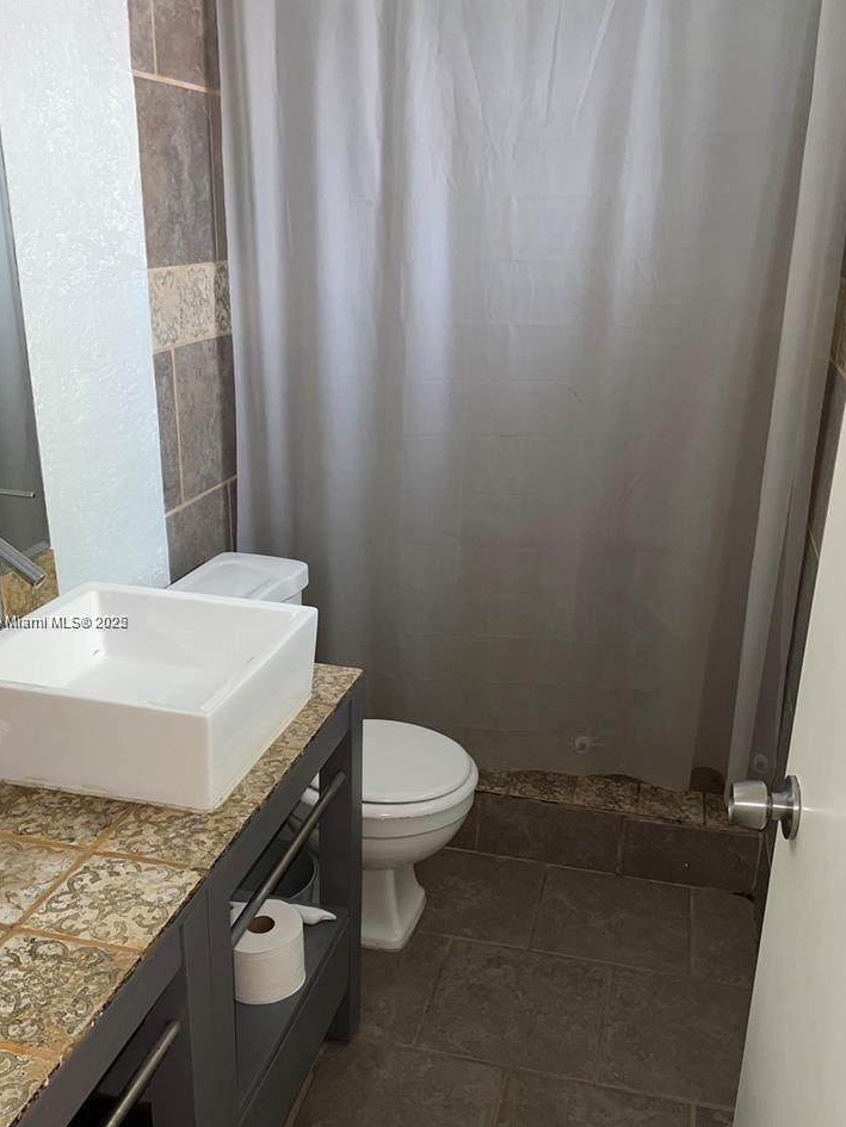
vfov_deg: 55.2
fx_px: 1075
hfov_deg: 42.9
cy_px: 623
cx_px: 445
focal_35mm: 33
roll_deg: +0.5
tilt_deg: -20.4
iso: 50
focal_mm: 4.2
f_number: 1.6
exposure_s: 1/17
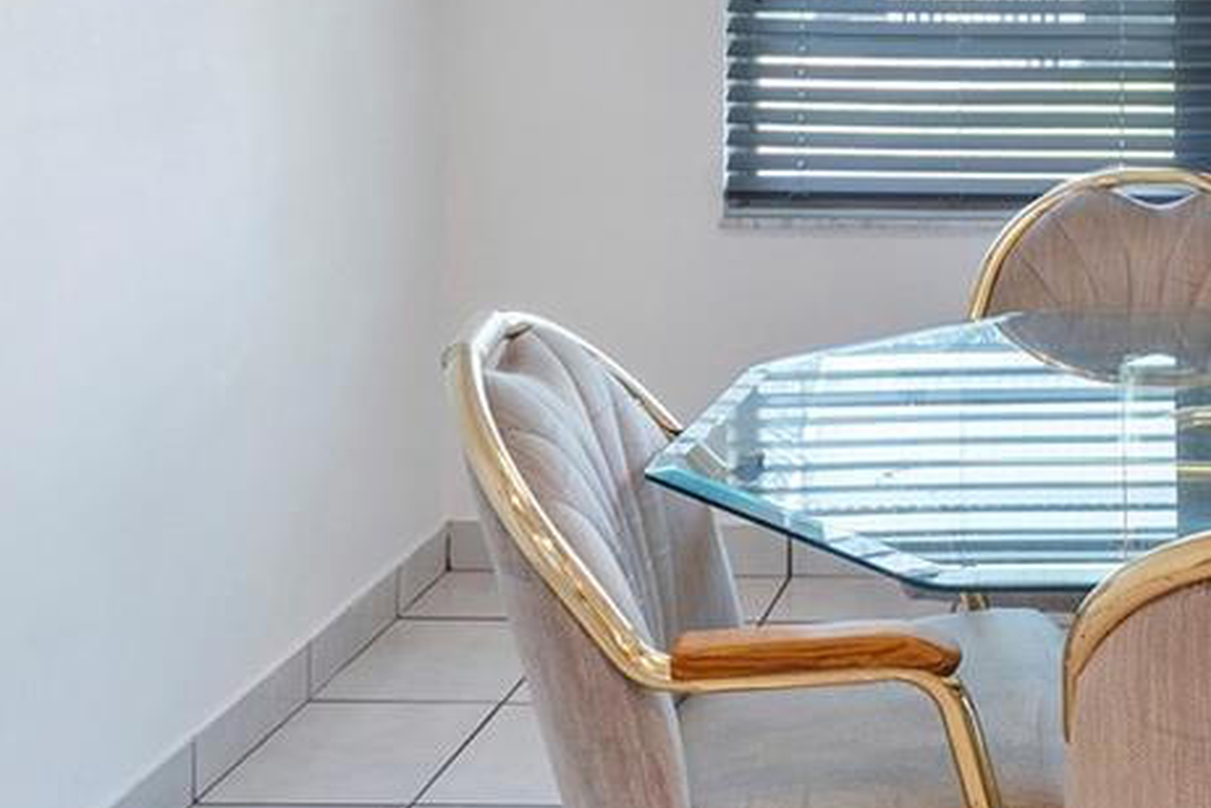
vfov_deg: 24.4
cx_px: 1211
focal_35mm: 52
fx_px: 1749
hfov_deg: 34.7
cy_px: -63
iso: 160
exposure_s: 1/4
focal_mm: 10
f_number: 11
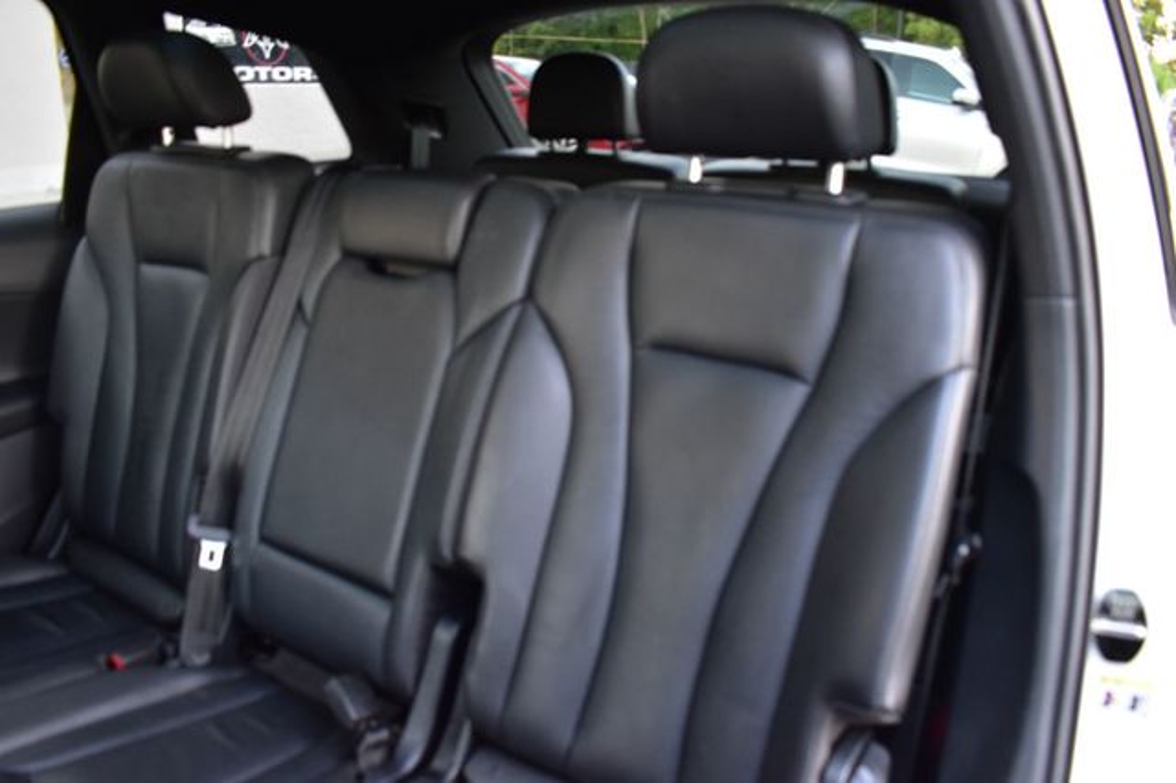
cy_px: 392
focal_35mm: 27
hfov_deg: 67.4
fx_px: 882
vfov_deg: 47.9
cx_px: 588
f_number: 6.3
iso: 1400
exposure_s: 1/15
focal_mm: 18
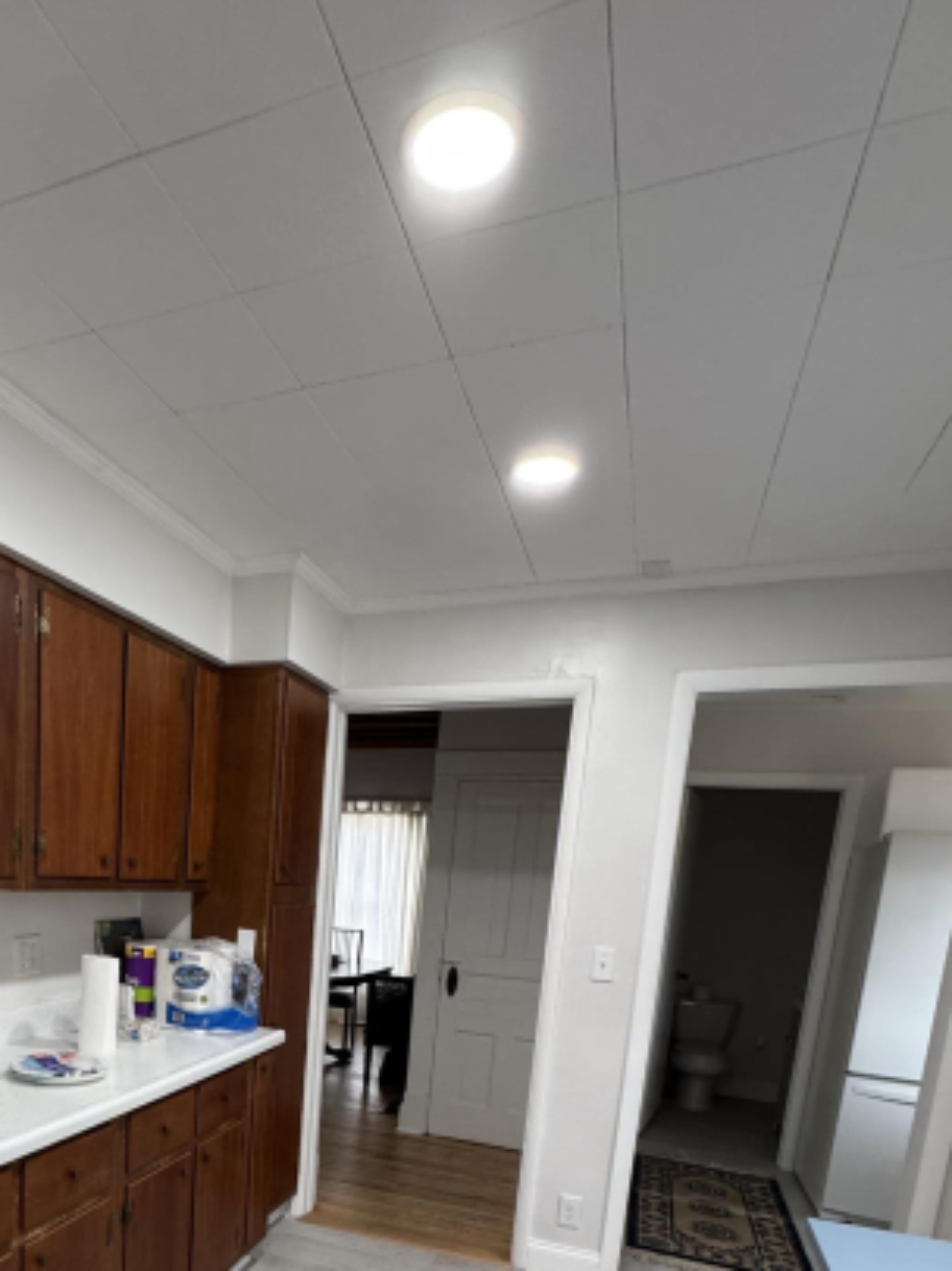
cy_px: 1019
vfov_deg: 67.0
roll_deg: -2.9
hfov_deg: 56.5
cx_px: 263
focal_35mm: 23
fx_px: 844
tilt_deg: -9.9
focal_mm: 2.22
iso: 320
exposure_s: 1/120
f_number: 2.2
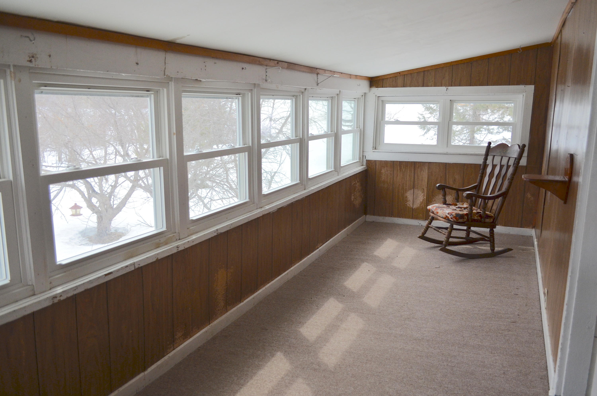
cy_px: 198
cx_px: 298
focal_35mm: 30
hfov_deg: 62.0
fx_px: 496
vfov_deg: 43.4
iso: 500
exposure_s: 1/1000
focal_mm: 20
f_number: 4
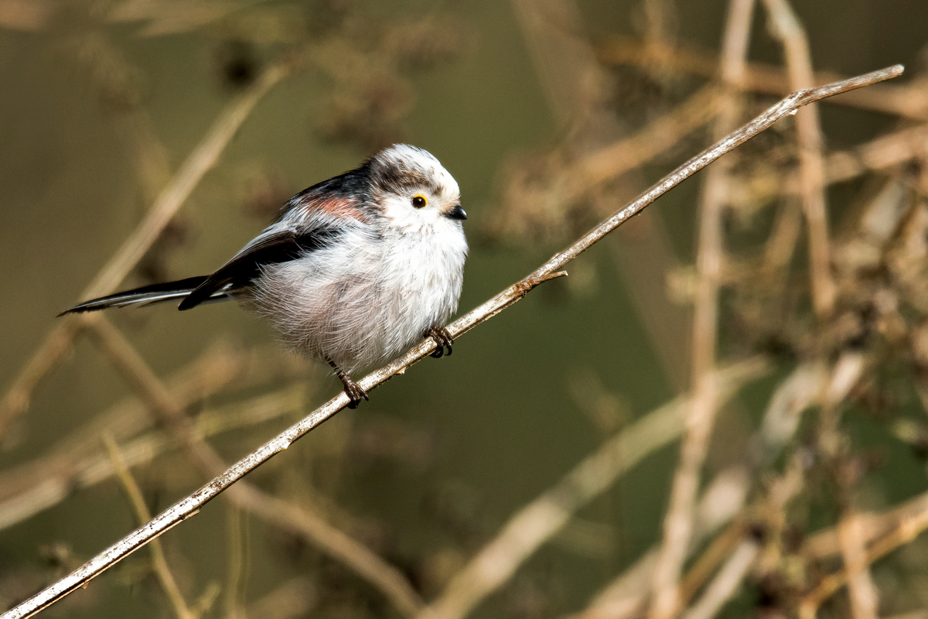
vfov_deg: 1.5
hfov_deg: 2.3
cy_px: 310
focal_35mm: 900
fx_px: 23198
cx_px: 464
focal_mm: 600
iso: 500
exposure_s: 1/2000
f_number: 6.3
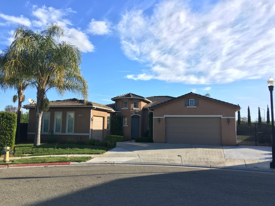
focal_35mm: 29
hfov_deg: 61.7
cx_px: 138
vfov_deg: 48.2
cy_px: 103
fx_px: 230
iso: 25
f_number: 2.2
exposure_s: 1/686
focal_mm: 4.15
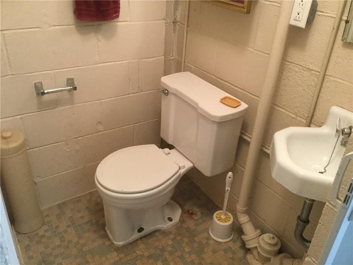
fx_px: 316
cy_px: 132
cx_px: 176
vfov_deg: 45.4
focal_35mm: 31
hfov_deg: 58.4
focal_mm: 3.3
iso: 200
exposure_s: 1/17
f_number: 2.4
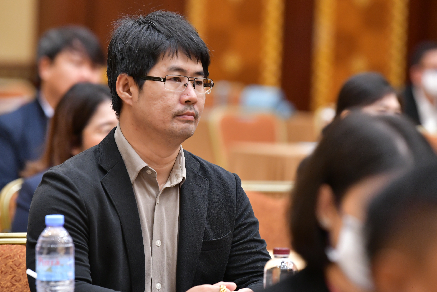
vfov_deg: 5.8
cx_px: 195
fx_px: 2865
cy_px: 136
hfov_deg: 8.7
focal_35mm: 236
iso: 2000
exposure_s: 1/100
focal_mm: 190
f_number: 4
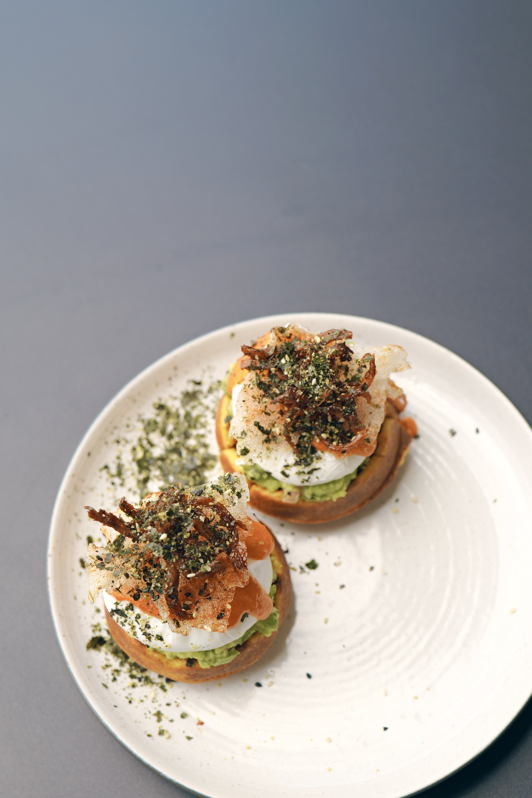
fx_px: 1396
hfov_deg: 21.5
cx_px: 322
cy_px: 472
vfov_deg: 31.8
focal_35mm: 63
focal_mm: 50
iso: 125
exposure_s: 1/200
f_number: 4
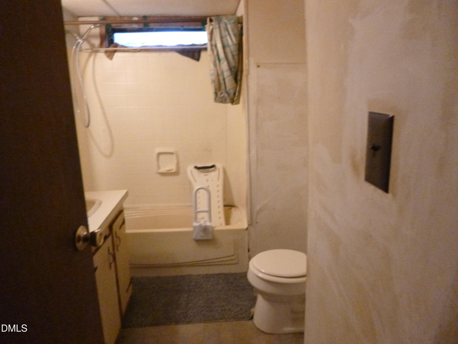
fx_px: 331
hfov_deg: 69.4
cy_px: 172
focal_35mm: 25
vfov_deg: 54.9
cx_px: 229
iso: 800
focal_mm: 4.5
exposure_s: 1/30
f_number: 3.9
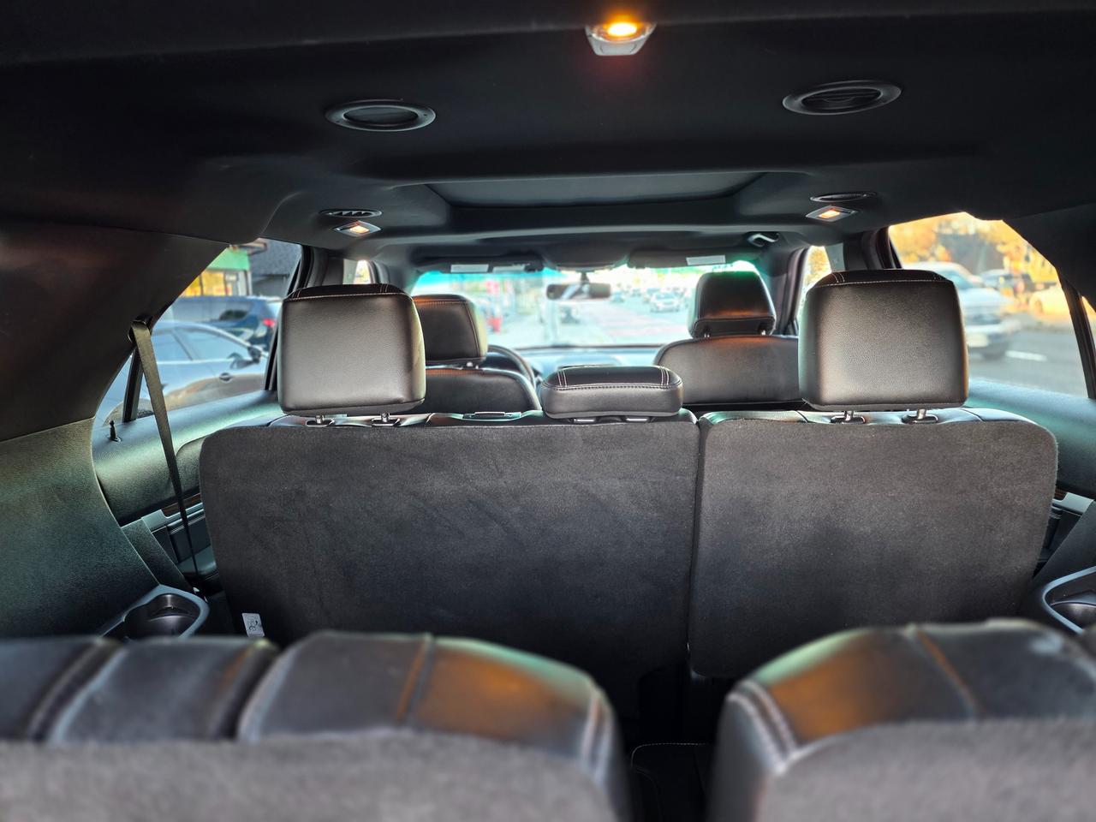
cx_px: 548
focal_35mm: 23
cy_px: 411
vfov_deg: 58.9
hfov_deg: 73.9
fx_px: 728
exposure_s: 1/50
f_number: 1.7
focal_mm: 6.25
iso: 400
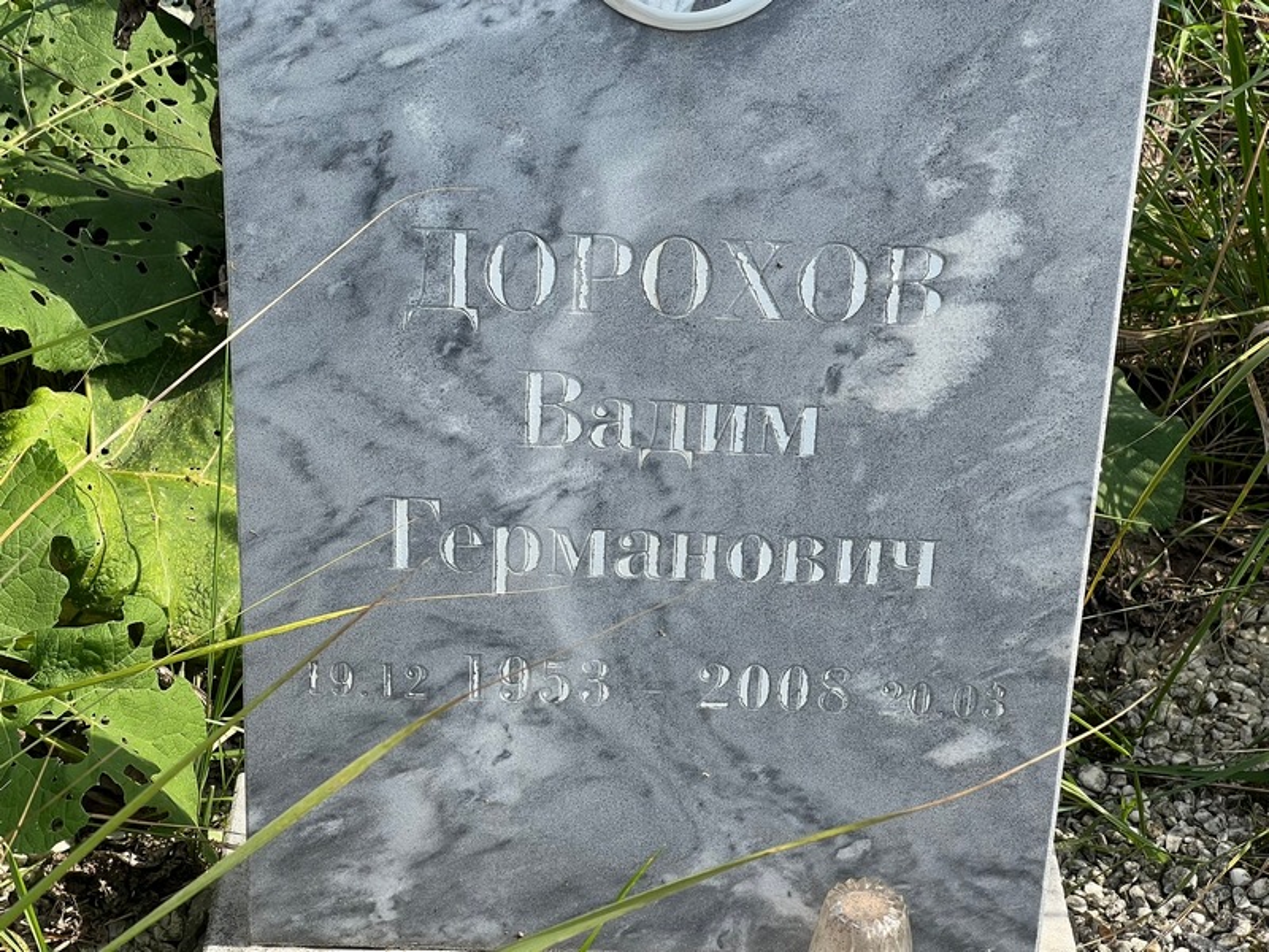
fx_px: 2823
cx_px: 634
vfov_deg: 19.1
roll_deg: -1.8
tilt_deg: -30.1
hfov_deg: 25.3
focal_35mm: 77
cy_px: 476
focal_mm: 9
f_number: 2.8
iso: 32
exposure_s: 1/344
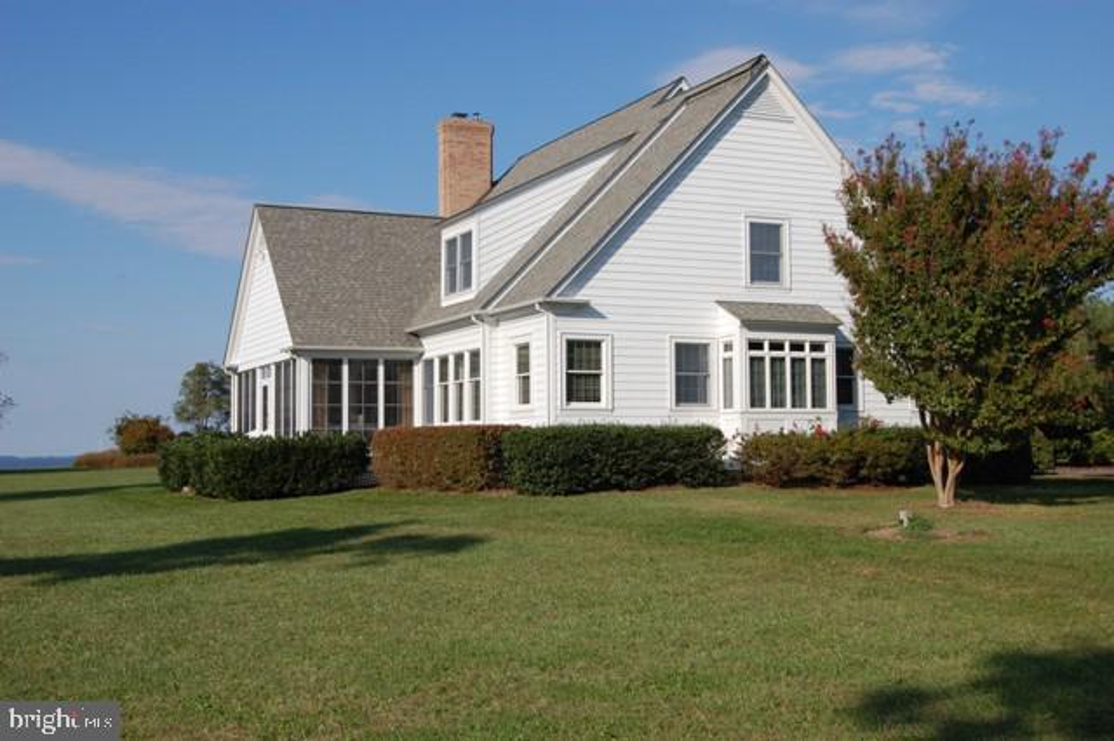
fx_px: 1392
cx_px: 557
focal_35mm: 45
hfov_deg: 43.6
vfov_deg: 29.8
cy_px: 370
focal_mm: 30
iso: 200
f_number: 10
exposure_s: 1/400
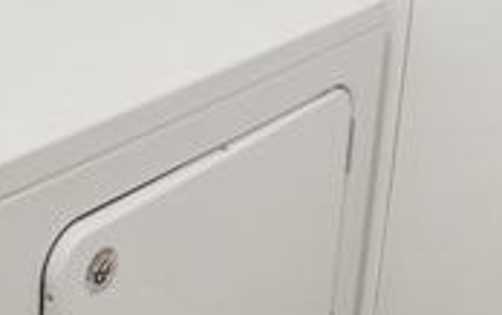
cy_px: -181
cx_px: -180
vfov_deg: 17.3
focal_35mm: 66
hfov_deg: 25.7
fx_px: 909
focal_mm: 16.1
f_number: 11
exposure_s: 1/5
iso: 320
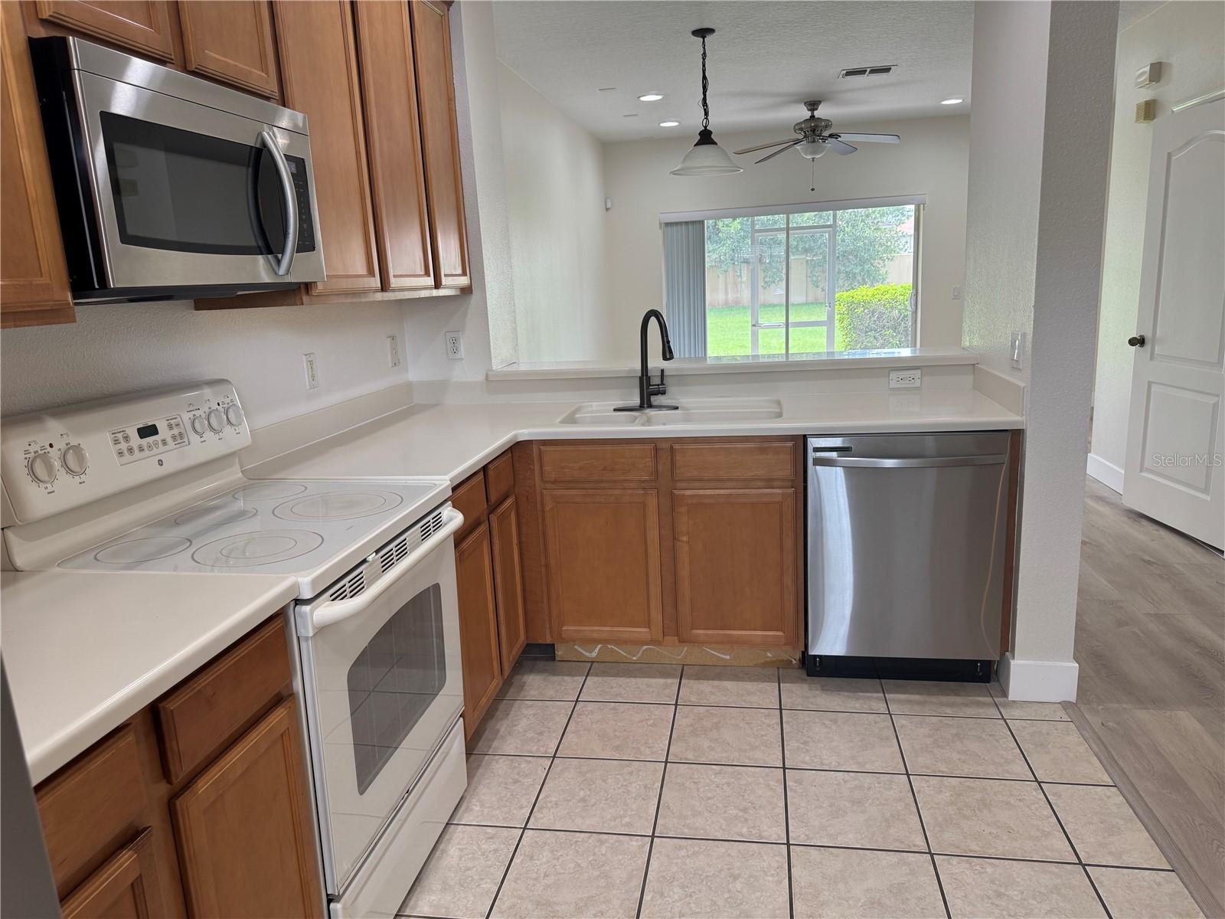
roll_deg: +2.2
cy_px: 460
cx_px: 612
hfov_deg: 71.6
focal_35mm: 24
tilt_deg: -13.2
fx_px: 849
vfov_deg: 56.8
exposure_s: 1/120
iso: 125
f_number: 1.78
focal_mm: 6.76
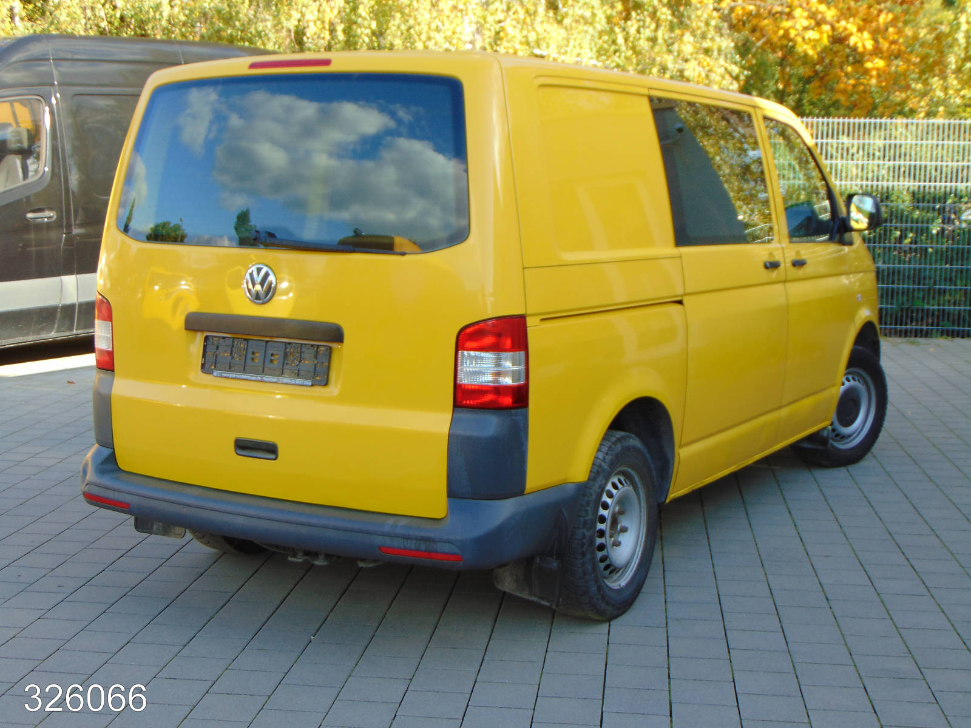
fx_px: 1403
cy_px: 364
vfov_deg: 29.1
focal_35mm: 50
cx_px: 486
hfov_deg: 38.2
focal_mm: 9
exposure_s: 1/160
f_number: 3.5
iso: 80
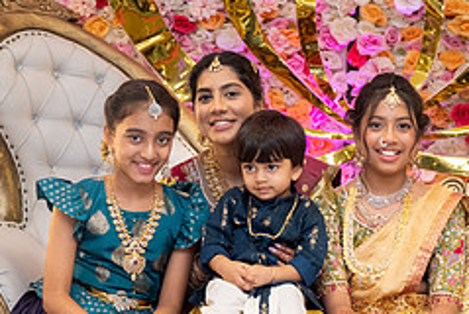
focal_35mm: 172
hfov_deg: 11.9
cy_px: 286
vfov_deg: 8.0
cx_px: 381
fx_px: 2243
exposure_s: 1/160
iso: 1000
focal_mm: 70
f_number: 3.5
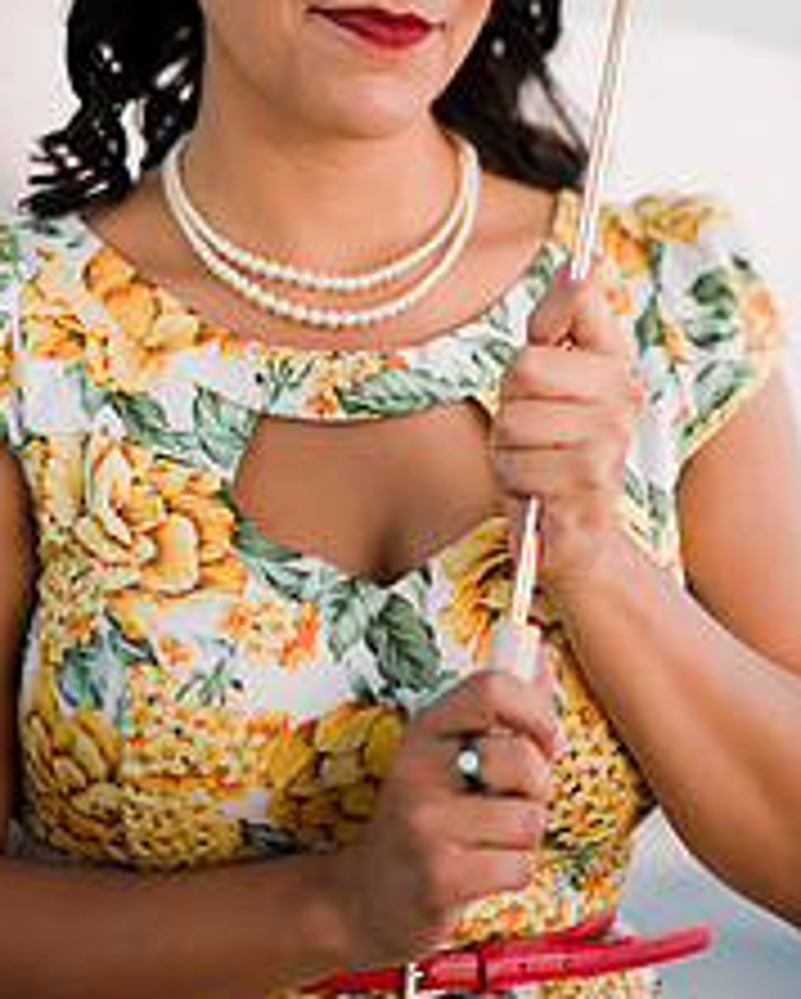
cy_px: 104
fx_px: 2811
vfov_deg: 19.8
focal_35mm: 95
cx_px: 364
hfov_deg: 16.2
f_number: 1.4
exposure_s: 1/100
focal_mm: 50
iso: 250
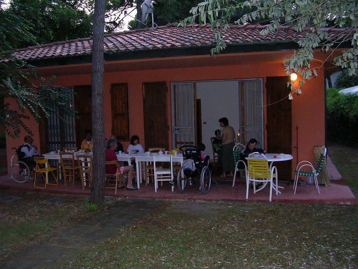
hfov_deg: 49.0
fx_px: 393
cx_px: 179
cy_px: 134
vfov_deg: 37.7
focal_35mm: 38
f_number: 2.8
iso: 200
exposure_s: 1/60.1
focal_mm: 5.8
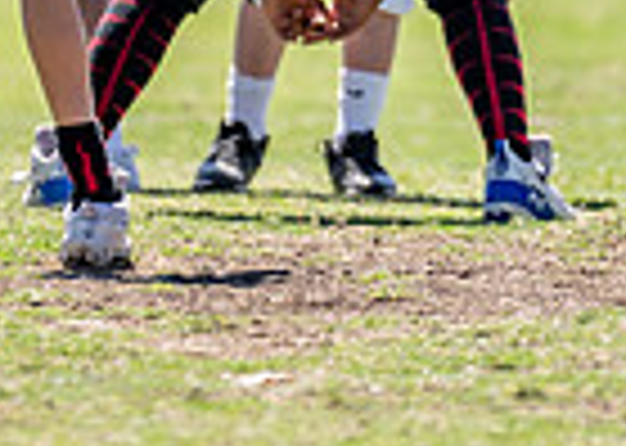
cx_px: 215
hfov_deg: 1.7
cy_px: -275
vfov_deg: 1.2
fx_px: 21154
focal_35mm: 1191
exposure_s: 1/1600
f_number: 2.8
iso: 100
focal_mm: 200
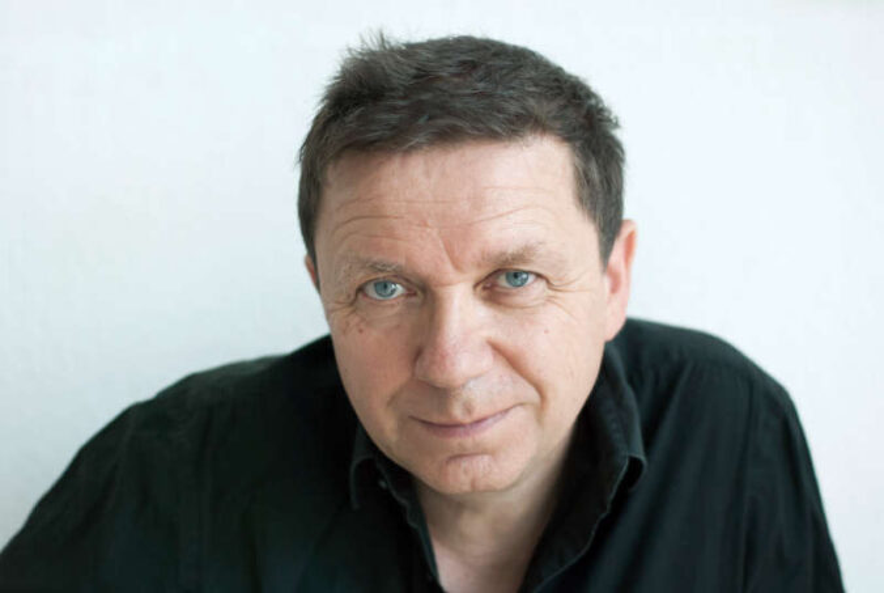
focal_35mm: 75
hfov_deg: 27.0
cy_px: 296
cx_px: 442
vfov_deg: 18.2
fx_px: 1844
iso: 400
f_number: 2.2
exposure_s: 1/160
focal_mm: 50
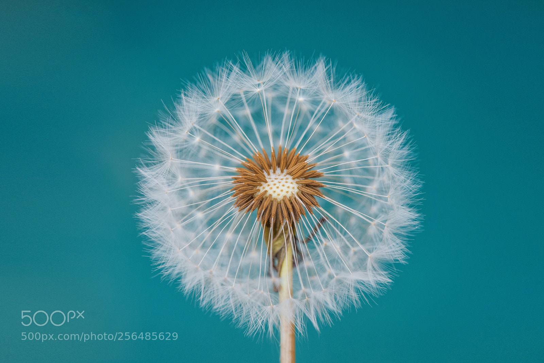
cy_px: 182
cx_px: 272
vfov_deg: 13.1
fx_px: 1587
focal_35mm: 105
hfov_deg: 19.4
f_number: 9
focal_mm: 105
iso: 200
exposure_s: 1/320
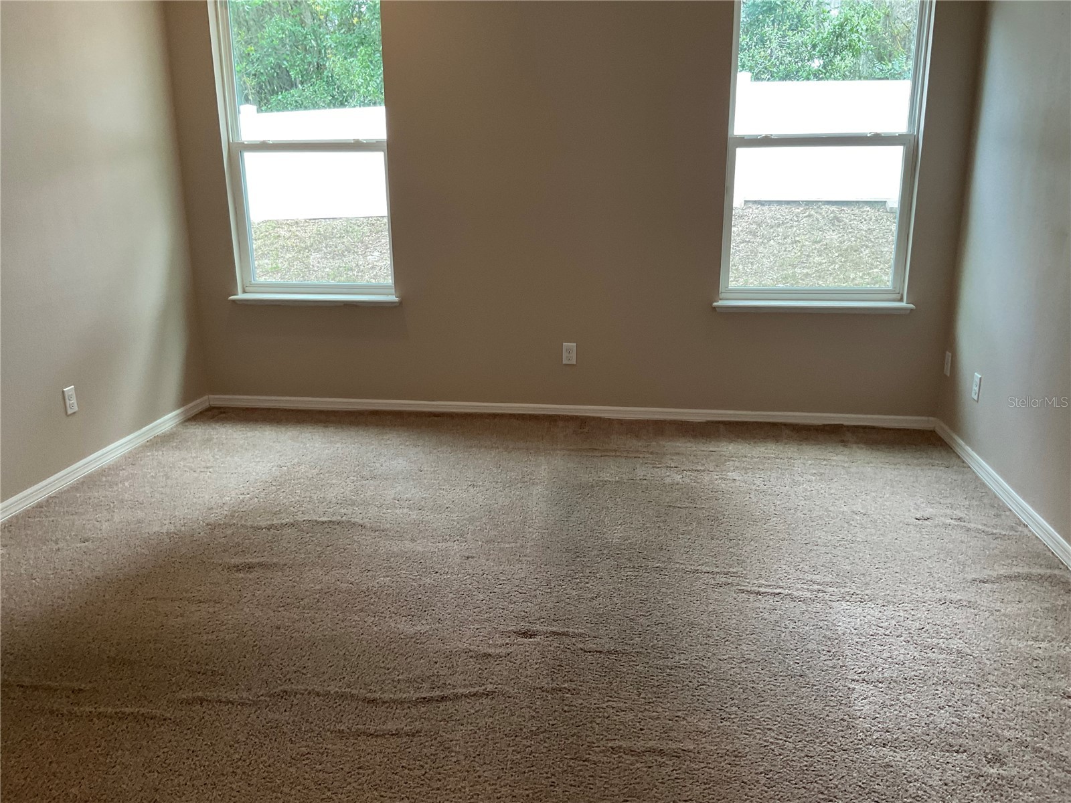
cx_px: 536
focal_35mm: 29
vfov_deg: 48.2
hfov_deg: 61.7
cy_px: 402
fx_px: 897
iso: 100
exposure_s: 1/60
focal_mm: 3
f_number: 1.8
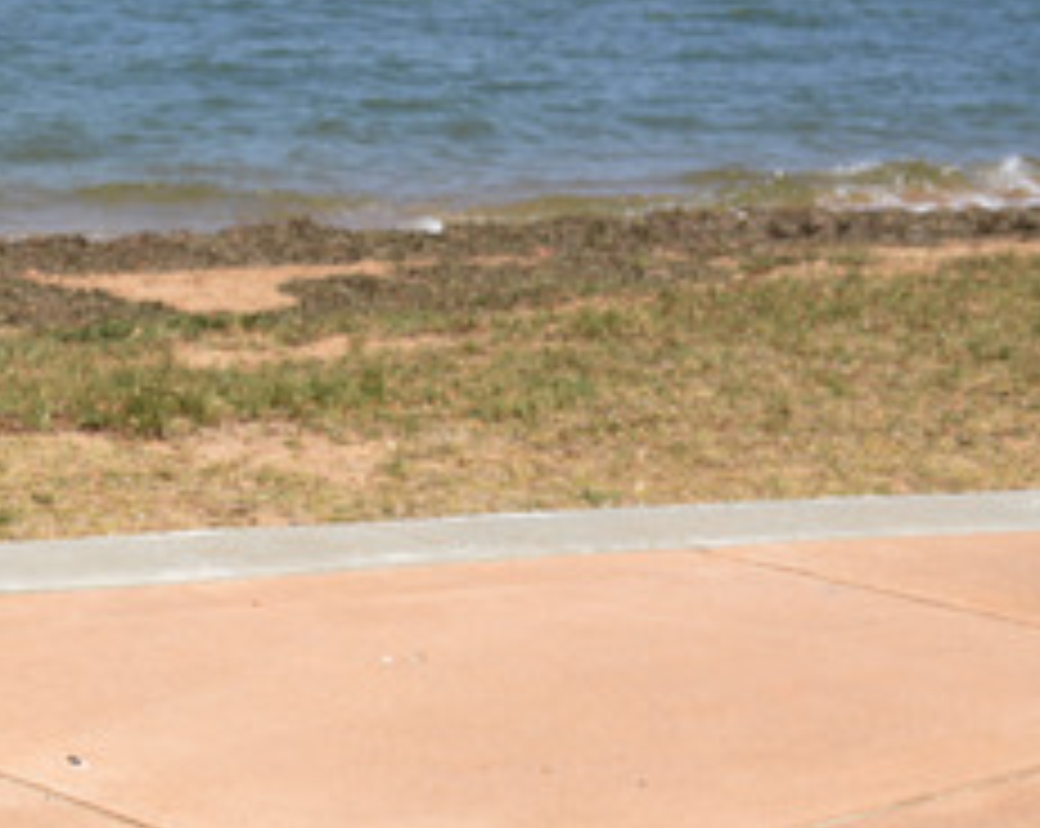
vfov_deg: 13.5
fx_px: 3503
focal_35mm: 114
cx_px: -720
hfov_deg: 15.1
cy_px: 274
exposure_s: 1/250
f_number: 8
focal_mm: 35
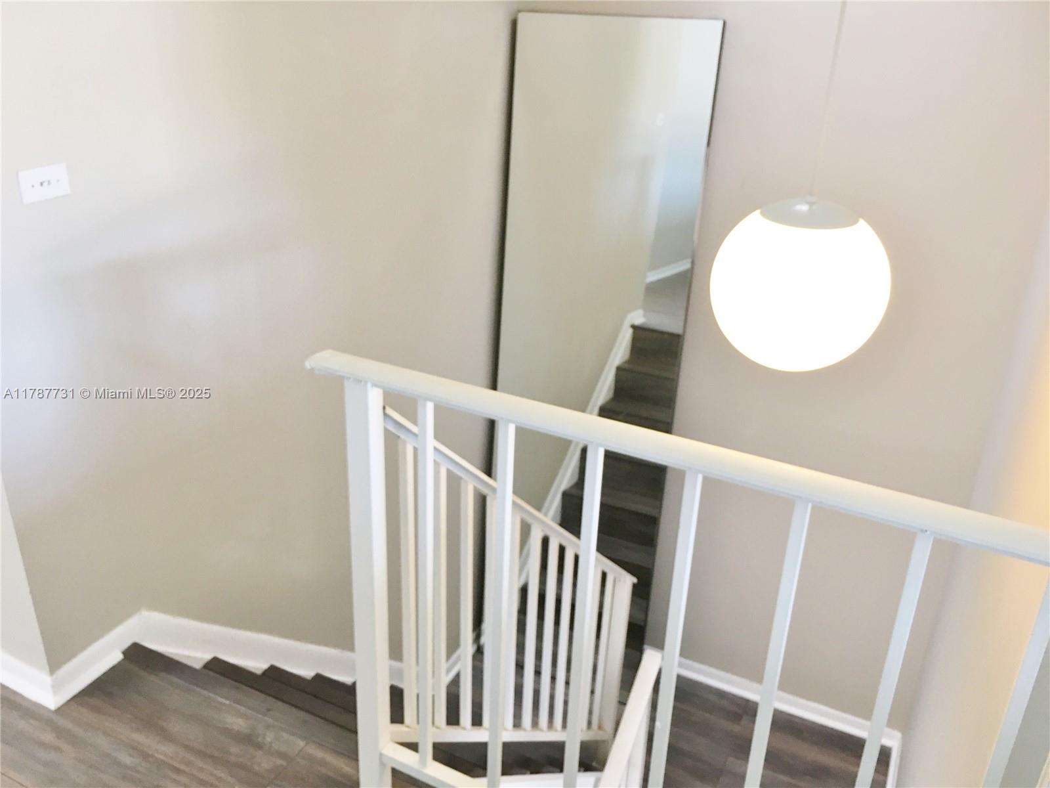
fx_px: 880
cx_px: 525
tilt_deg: -24.3
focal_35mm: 29
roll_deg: -1.9
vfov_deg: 48.2
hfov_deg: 61.7
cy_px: 394
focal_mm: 4.15
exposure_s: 1/30
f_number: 2.2
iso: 80
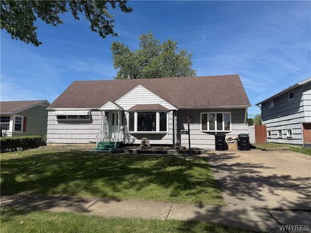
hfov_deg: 71.6
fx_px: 216
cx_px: 156
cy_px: 116
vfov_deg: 56.8
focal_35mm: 24
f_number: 1.78
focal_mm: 6.76
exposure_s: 1/5319
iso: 80
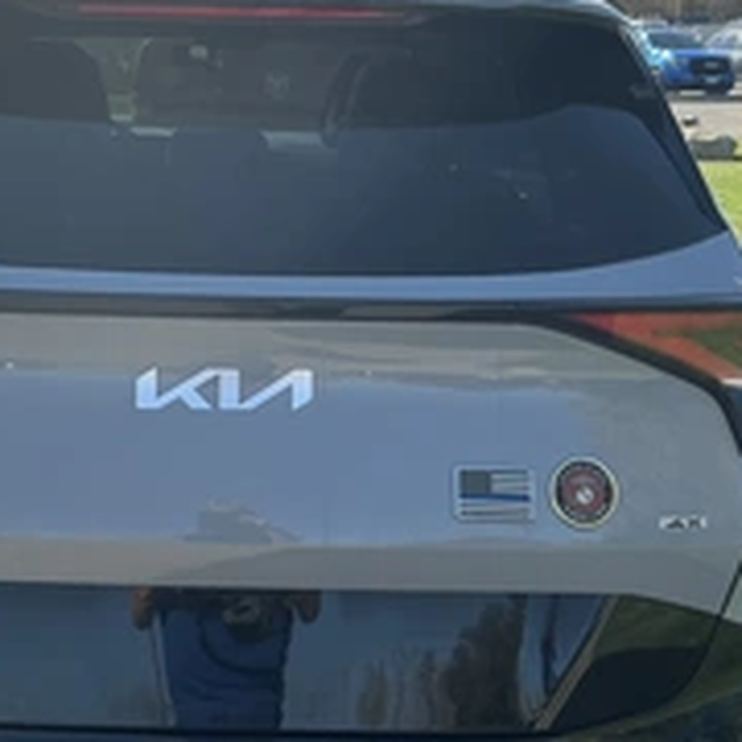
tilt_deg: -12.6
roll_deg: -1.2
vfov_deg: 31.1
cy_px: 404
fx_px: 1334
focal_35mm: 55
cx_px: 206
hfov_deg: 30.7
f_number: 1.8
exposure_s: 1/883
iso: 25
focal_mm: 3
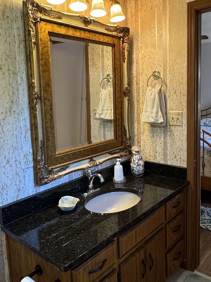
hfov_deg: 45.3
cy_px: 123
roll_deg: +2.1
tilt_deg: -7.4
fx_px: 252
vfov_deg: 58.2
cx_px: 117
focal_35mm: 31
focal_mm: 2.22
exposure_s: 1/60
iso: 200
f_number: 2.2
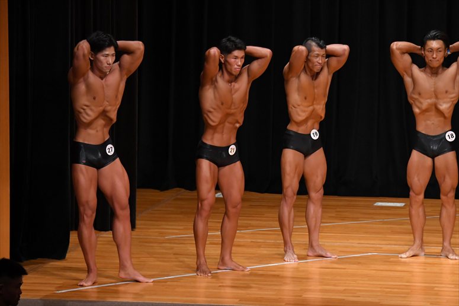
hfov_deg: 8.6
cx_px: 230
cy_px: 153
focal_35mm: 240
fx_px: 3059
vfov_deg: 5.7
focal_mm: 160
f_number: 5.6
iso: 4000
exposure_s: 1/400
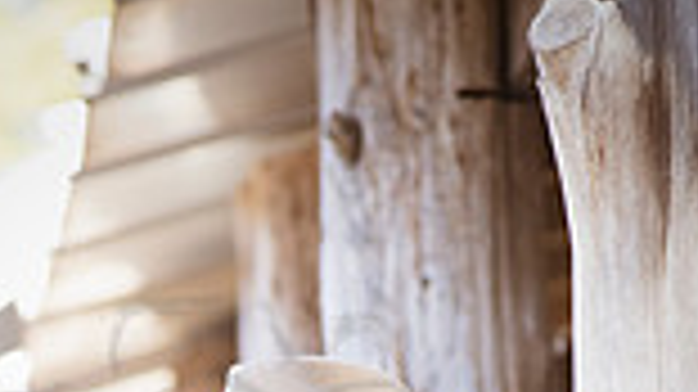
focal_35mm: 442
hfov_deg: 4.9
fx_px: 8176
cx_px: 225
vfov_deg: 2.7
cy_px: 897
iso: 800
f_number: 5
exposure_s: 1/500
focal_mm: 145
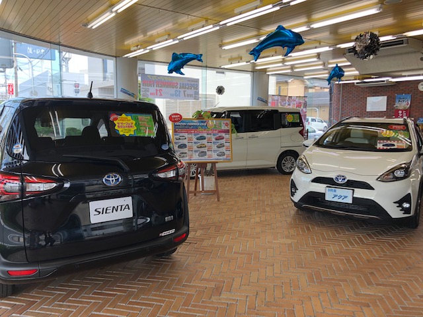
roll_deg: -1.1
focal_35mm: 28
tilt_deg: -6.4
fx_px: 342
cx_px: 212
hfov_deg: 63.4
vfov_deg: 49.7
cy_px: 158
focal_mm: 3.99
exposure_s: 1/121
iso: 20
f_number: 1.8
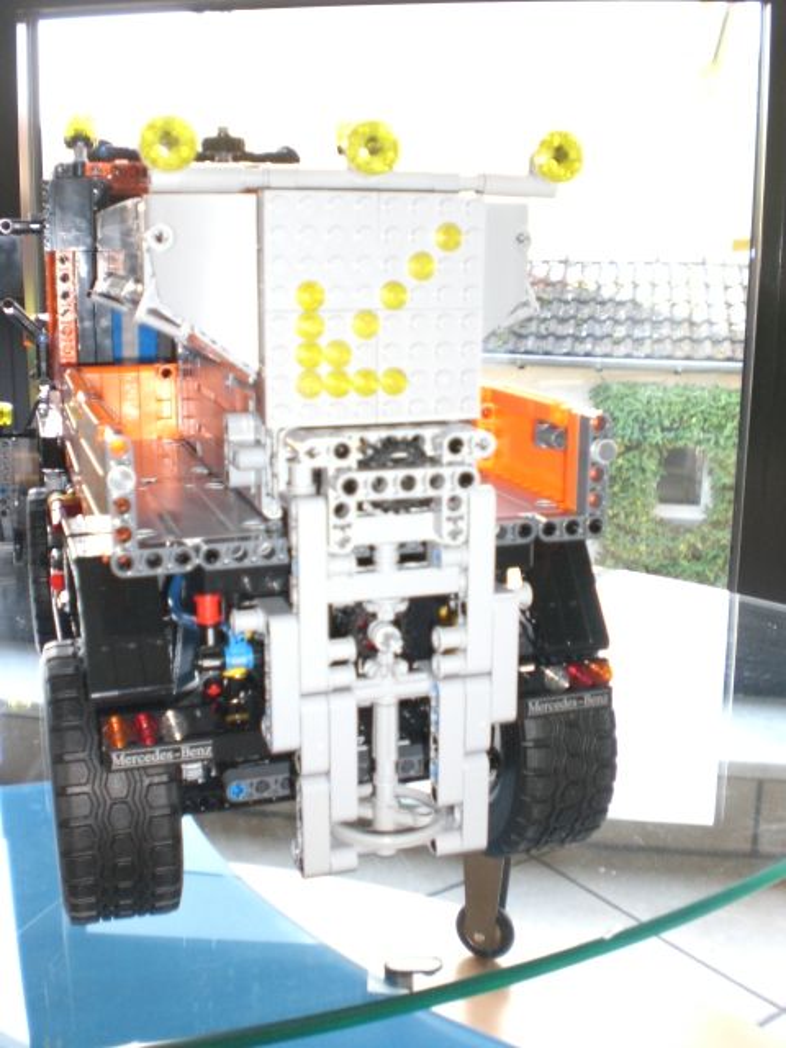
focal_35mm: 38
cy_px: 524
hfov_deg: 37.7
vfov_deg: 49.0
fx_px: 1150
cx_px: 393
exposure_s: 1/60
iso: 200
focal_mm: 6.3
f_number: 3.1
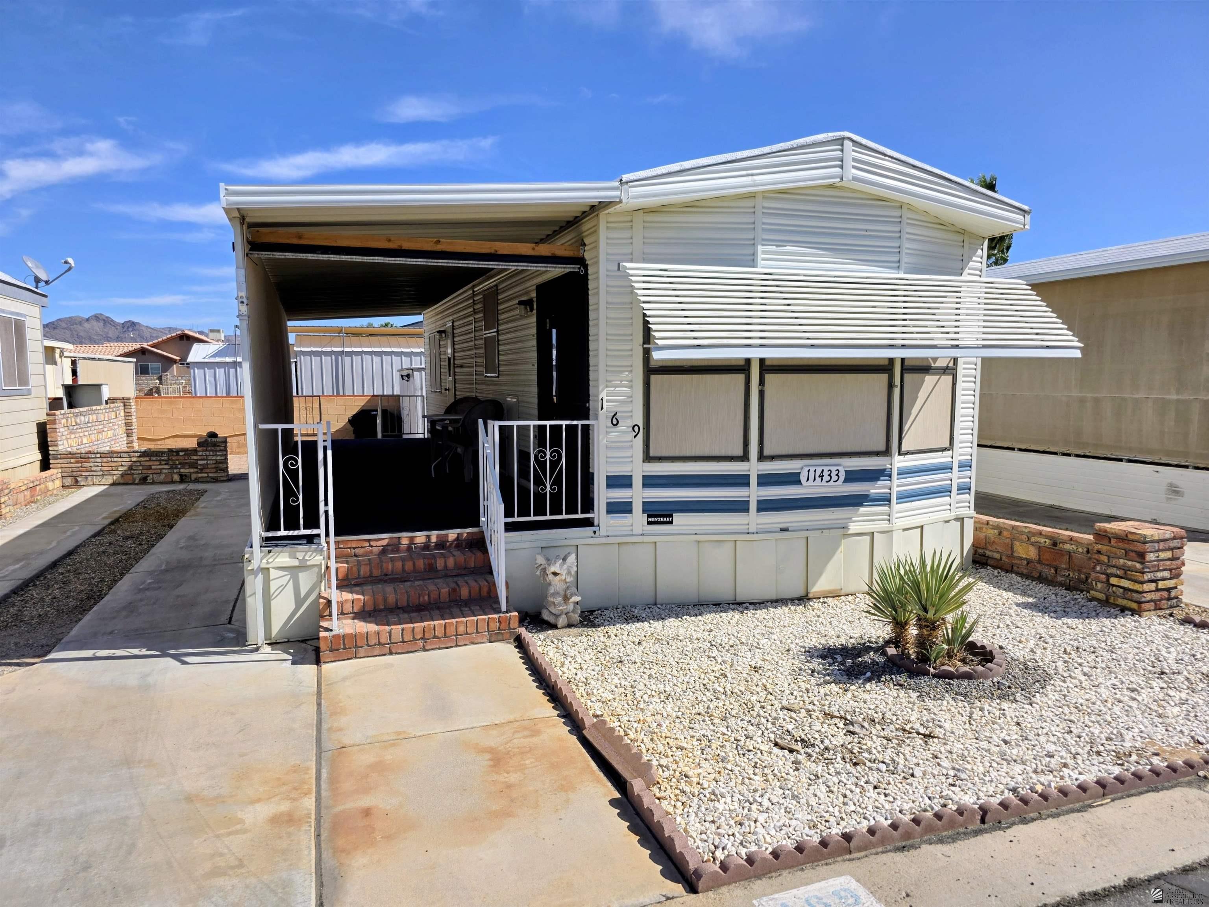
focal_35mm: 23
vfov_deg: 58.9
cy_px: 454
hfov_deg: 73.9
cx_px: 604
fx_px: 803
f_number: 1.7
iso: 64
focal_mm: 6.3
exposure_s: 1/7944
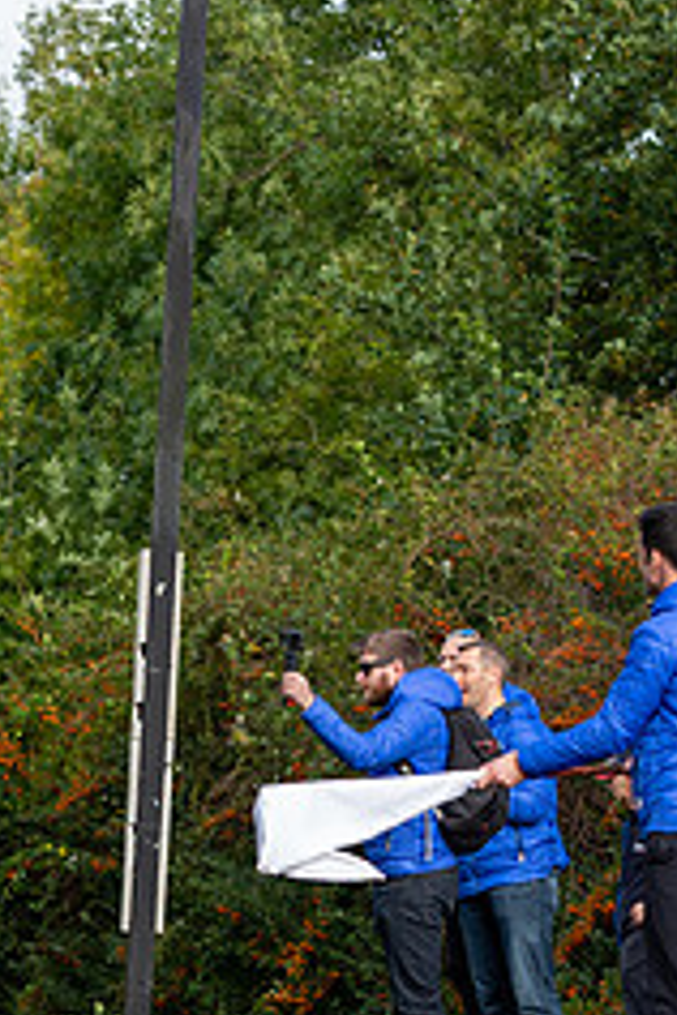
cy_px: 769
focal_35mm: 265
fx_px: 7475
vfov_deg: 7.8
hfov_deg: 5.2
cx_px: -262
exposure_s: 1/500
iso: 200
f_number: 4
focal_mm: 92
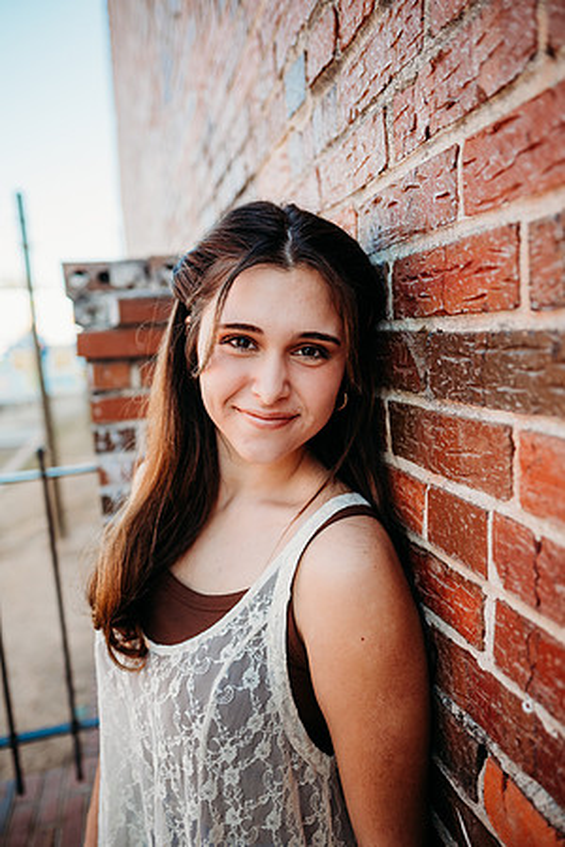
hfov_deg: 53.1
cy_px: 424
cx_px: 282
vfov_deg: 73.7
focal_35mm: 24
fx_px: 565
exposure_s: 1/400
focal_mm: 24
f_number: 2.2
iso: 100
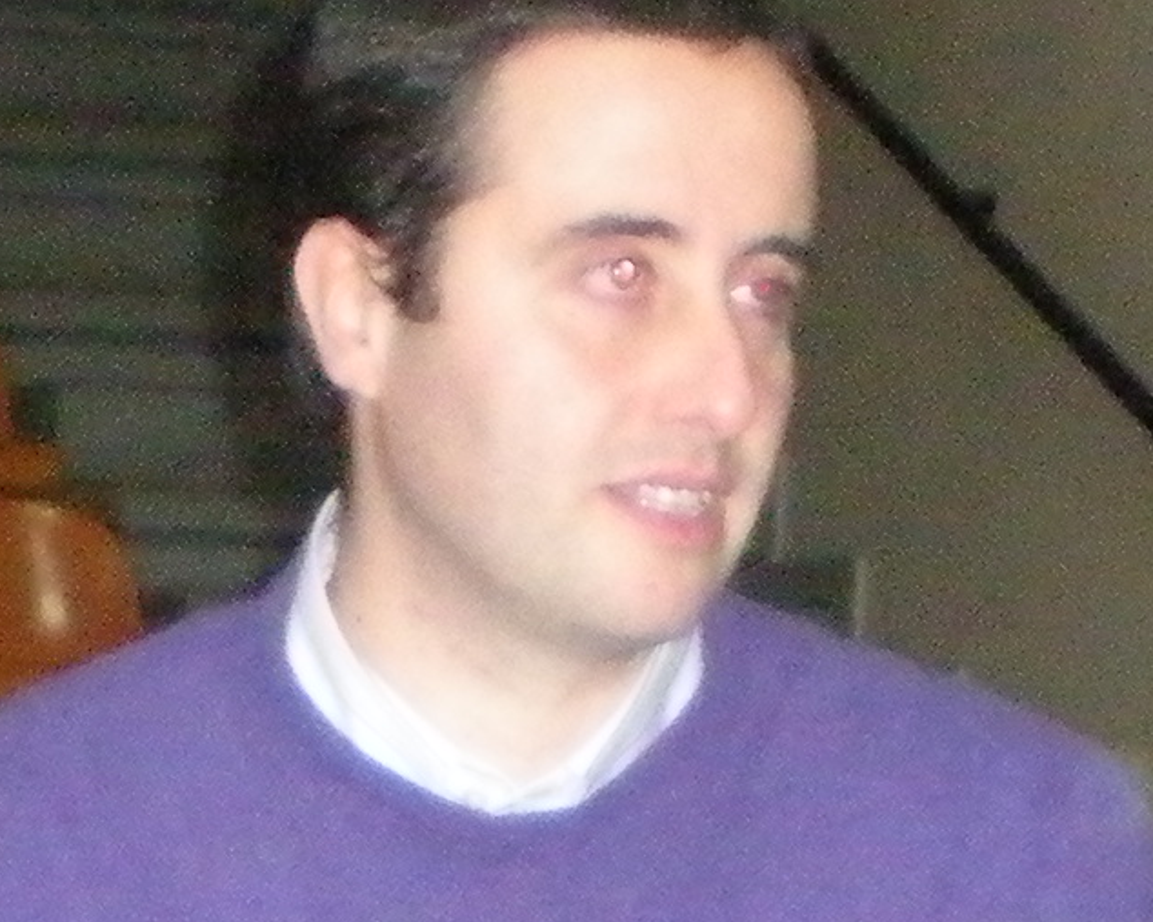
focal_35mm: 191
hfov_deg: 10.1
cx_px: 324
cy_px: 1673
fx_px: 6517
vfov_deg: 7.8
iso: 800
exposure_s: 1/60
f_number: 3.1
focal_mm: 6.3
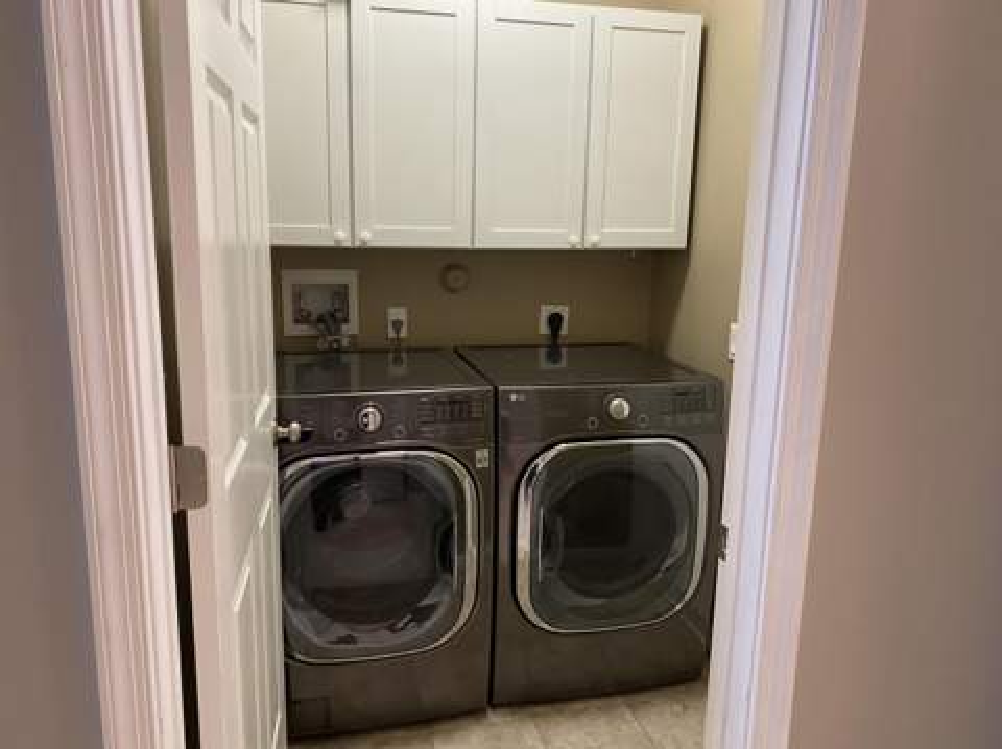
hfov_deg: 67.4
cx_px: 501
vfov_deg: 53.0
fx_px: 752
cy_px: 374
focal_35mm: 26
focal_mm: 4.25
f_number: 1.8
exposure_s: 1/60
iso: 250
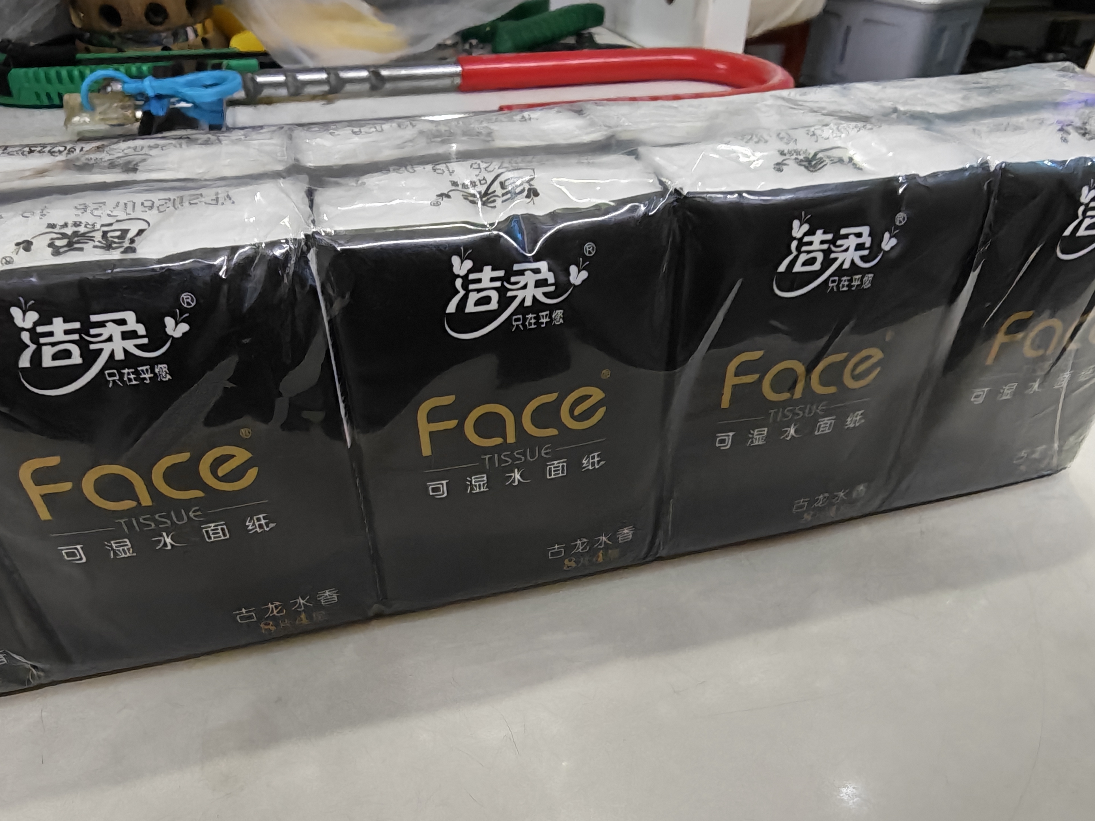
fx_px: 791
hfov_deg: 69.4
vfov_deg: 54.9
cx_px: 553
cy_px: 397
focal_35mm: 25
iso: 500
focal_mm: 1.82
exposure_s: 1/25
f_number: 2
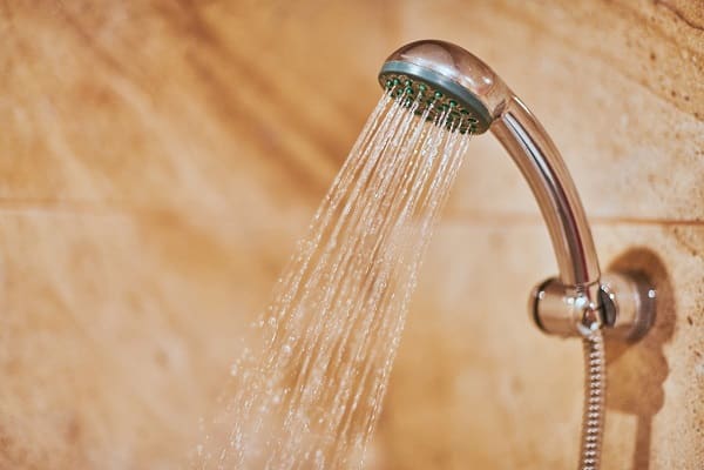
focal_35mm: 50
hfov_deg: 39.6
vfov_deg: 27.0
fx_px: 978
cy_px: 235
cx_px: 352
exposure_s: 1/200
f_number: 1.6
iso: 640
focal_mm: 50
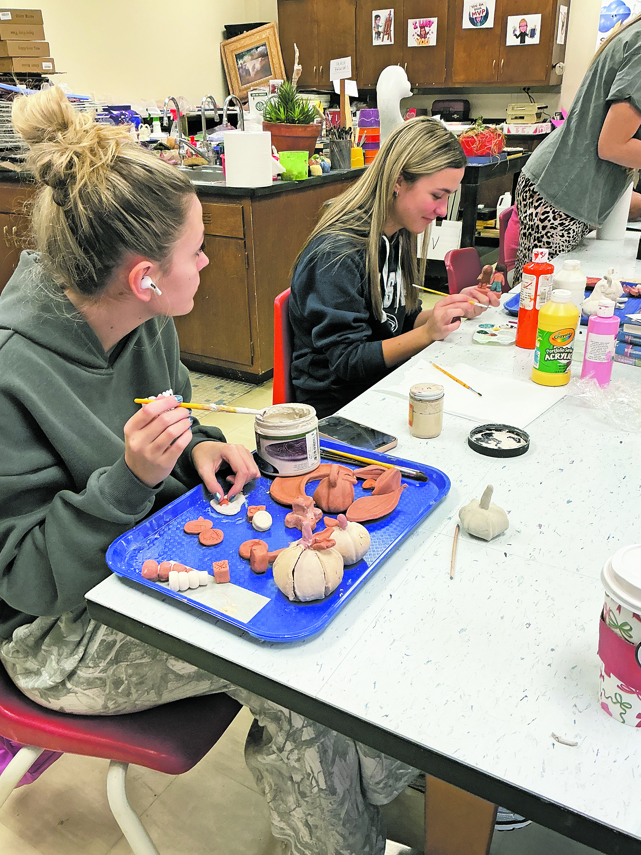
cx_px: 320
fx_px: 716
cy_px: 428
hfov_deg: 48.2
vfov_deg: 61.7
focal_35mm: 29
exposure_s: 1/60
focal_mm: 3
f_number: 1.8
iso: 80
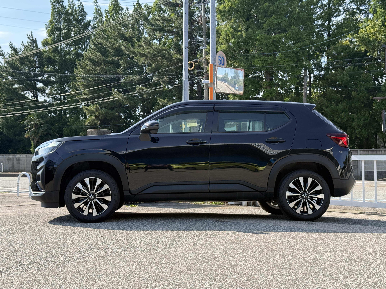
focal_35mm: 48
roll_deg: +0.2
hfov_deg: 39.7
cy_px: 144
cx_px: 193
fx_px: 535
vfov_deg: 30.3
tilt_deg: +2.0
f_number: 1.78
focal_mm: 6.76
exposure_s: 1/1715
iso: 100
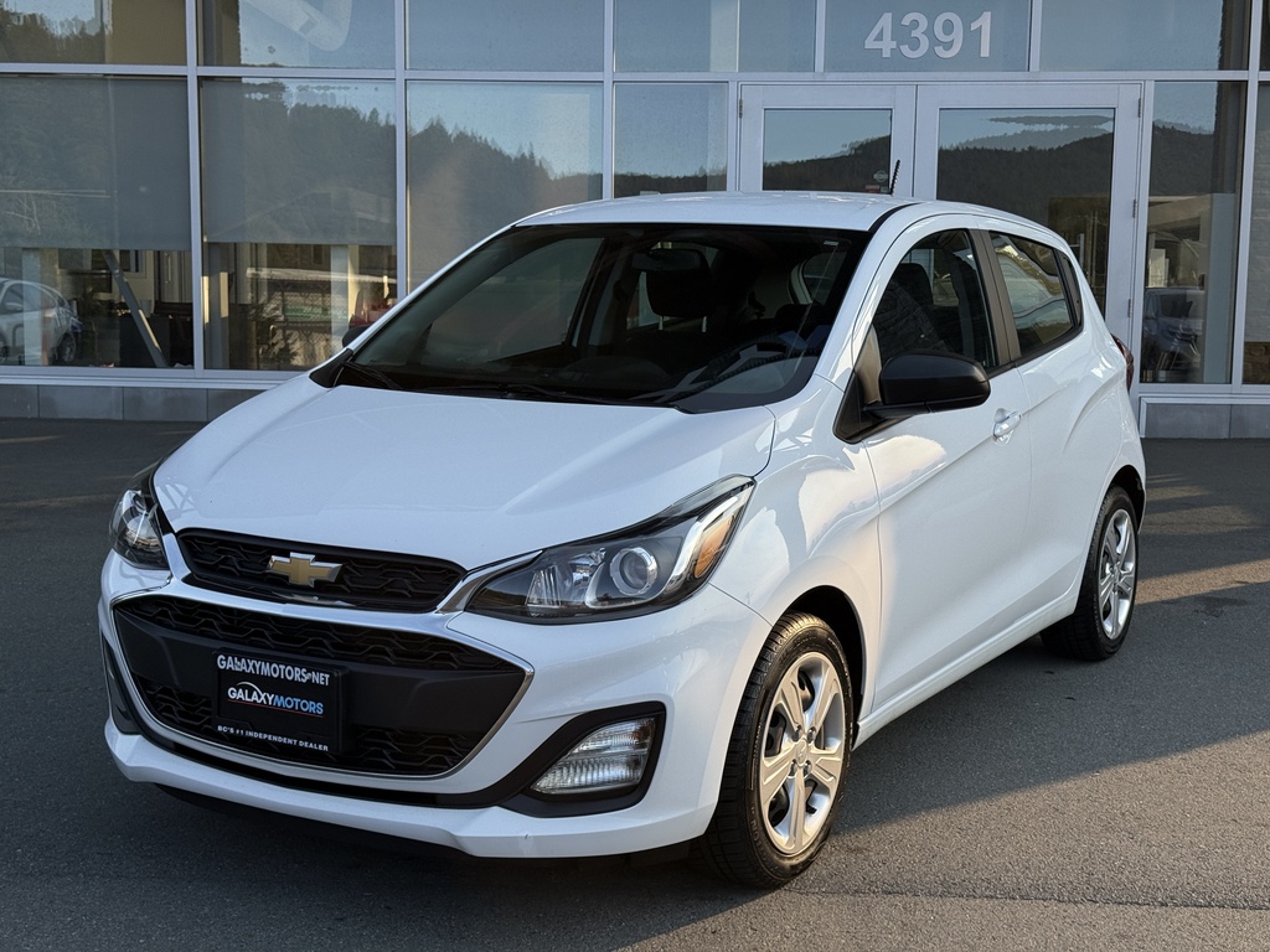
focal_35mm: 48
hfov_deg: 39.7
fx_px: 1761
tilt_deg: -5.5
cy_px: 476
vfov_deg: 30.3
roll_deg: -0.4
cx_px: 635
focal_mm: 6.76
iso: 64
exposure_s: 1/1795
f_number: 1.78
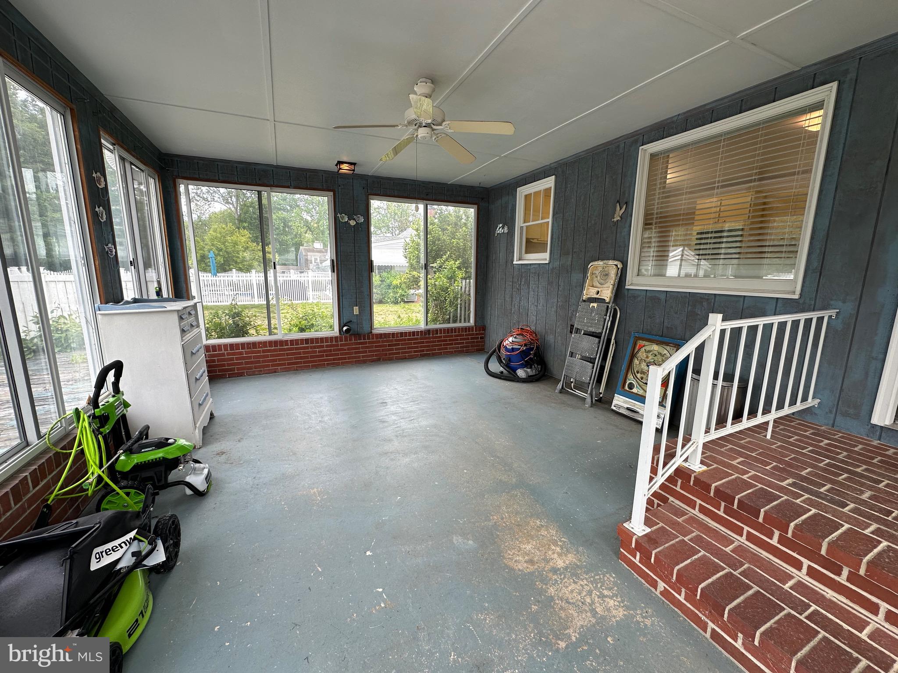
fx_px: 363
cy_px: 336
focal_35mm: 14
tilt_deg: -10.0
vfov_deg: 85.7
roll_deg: -0.6
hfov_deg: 102.1
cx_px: 449
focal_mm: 2.22
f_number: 2.2
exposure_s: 1/99
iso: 50
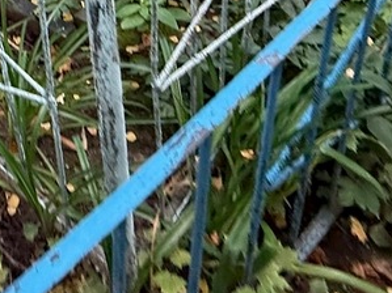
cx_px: -62
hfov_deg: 33.4
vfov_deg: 25.5
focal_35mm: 48
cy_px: -101
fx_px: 543
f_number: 2.2
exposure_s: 1/99
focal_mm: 2.22
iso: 160
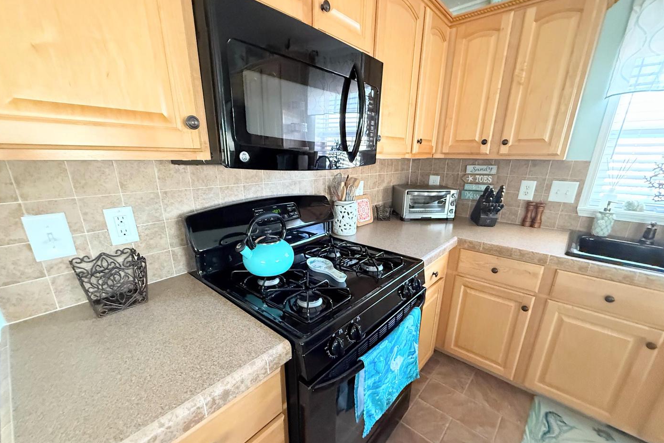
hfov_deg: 100.4
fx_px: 277
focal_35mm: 15
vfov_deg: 77.1
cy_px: 245
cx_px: 336
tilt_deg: -18.8
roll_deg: +0.6
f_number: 2.2
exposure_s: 1/60
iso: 800
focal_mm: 2.22
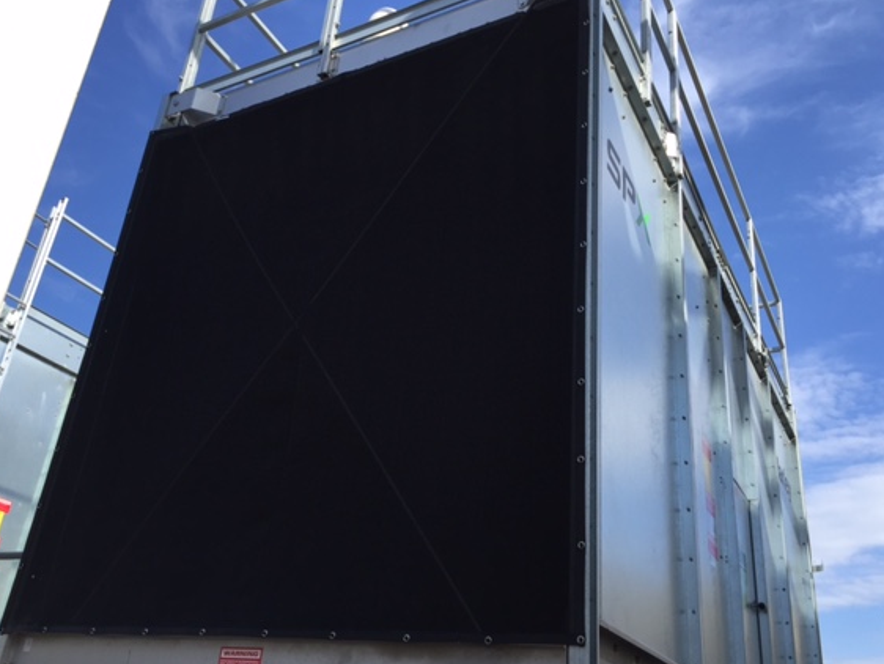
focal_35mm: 33
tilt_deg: +26.4
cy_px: 341
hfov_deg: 55.3
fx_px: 843
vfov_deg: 43.0
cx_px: 409
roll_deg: -6.5
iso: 32
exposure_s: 1/1364
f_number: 2.2
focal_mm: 4.15
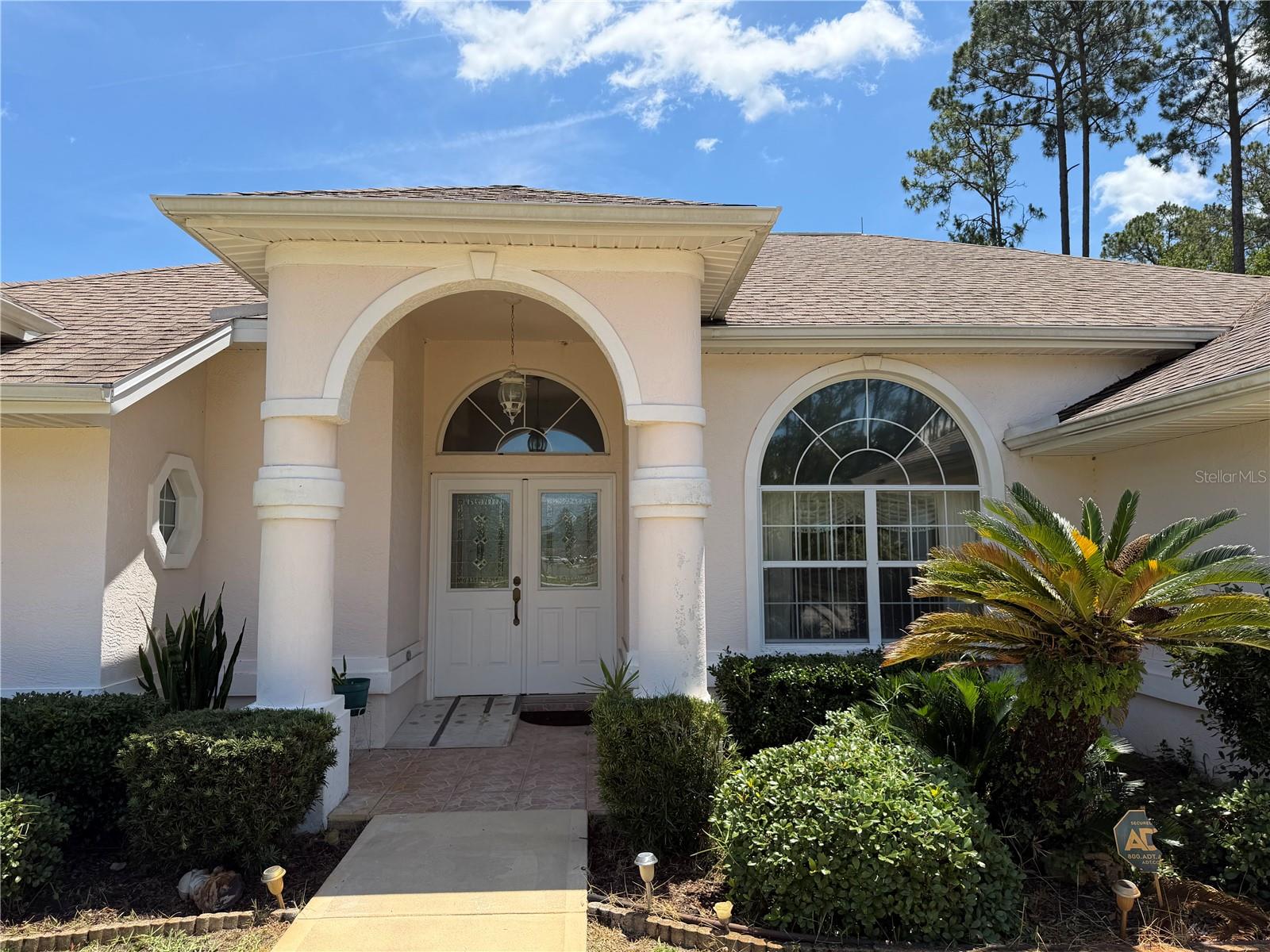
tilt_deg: +5.5
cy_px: 476
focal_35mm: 24
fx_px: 881
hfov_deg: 71.6
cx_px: 635
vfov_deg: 56.8
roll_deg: +0.8
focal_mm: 6.76
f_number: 1.78
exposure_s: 1/3021
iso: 80
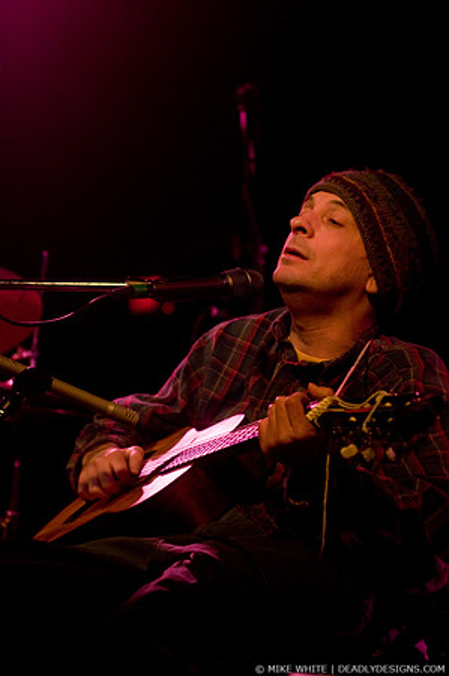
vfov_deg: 19.5
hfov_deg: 13.0
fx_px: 1969
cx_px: 224
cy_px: 338
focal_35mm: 105
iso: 800
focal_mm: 70
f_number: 2.8
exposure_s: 1/80
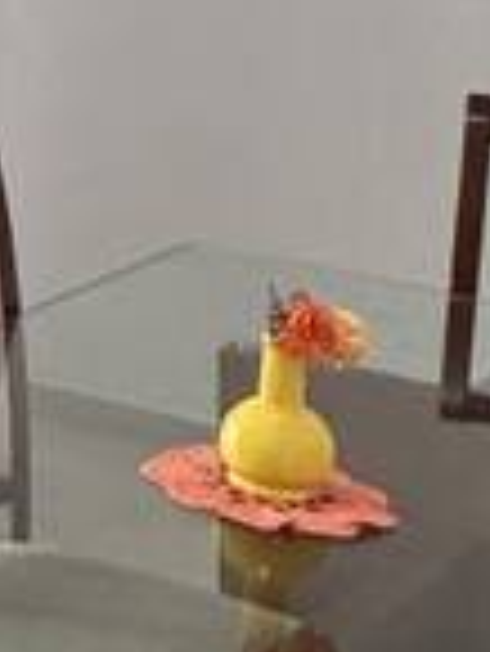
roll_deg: -0.1
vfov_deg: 18.3
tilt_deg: -7.8
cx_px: -922
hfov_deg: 10.6
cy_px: -36
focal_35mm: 104
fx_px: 1960
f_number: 2.2
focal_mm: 2.22
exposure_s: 1/120
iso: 200
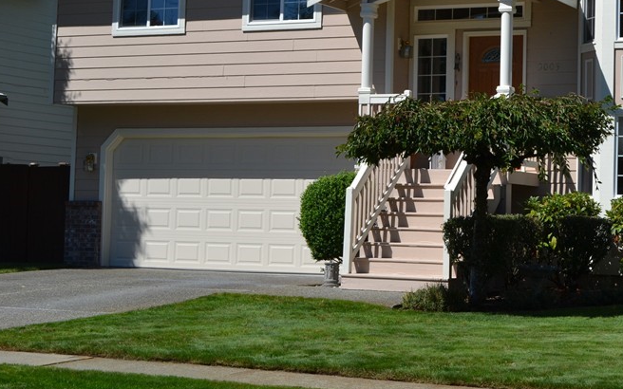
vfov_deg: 16.1
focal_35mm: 81
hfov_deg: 25.1
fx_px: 1375
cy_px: 108
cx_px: 496
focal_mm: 32
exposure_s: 1/250
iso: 100
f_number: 8
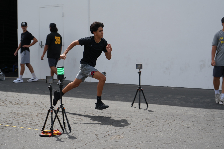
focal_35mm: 70
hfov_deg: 28.8
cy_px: 74
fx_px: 436
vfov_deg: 19.5
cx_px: 112
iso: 100
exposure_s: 1/500
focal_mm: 70
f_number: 5.6
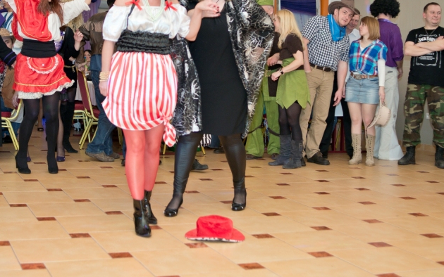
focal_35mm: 58
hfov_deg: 35.0
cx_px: 190
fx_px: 702
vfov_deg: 22.1
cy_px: 61
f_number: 2.8
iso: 320
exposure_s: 1/320
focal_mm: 35
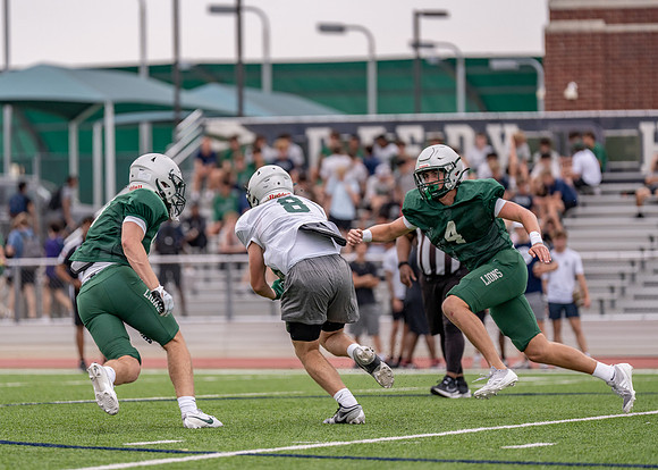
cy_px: 222
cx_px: 269
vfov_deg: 6.2
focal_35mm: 233
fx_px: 4362
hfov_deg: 8.6
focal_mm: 200
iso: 320
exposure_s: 1/3200
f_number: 2.8
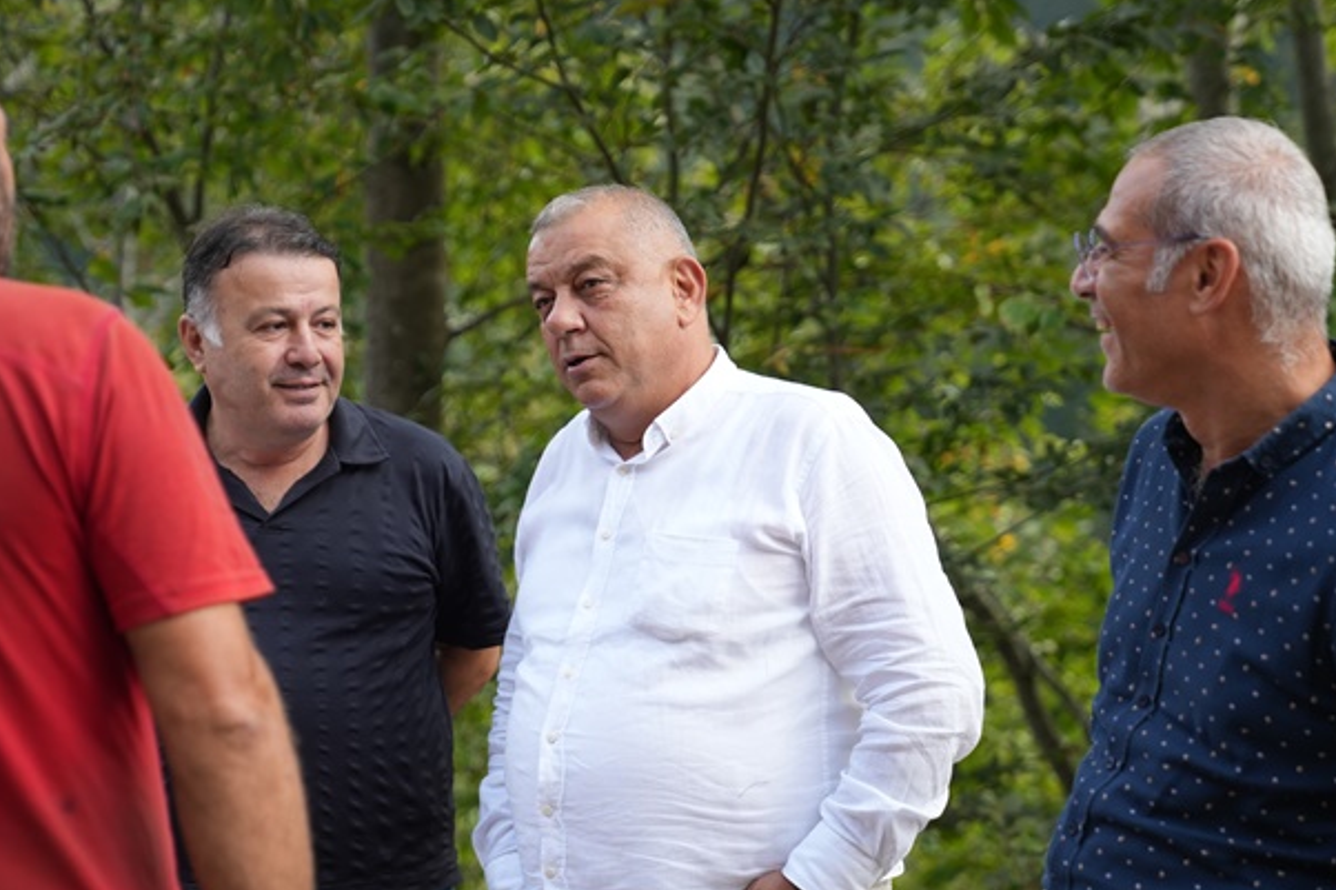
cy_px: 576
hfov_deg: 21.9
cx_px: 586
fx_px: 3450
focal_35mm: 93
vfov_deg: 14.7
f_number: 2.8
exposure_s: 1/500
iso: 250
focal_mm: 70
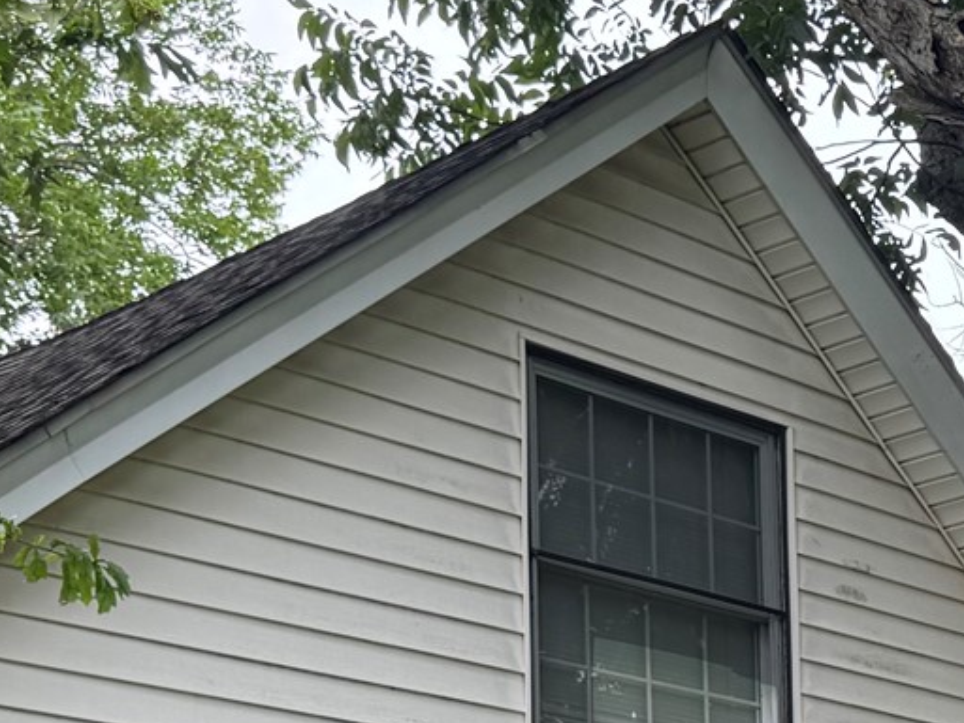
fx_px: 2673
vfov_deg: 14.8
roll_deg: +1.8
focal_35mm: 96
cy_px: 913
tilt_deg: +7.9
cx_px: 1167
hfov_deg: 19.2
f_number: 1.78
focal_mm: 6.76
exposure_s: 1/232
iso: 64
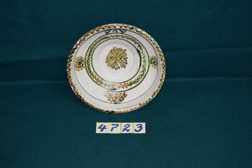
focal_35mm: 72
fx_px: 504
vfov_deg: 18.9
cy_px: 84
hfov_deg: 28.1
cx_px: 126
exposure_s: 1/30
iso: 1600
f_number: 5.3
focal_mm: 48
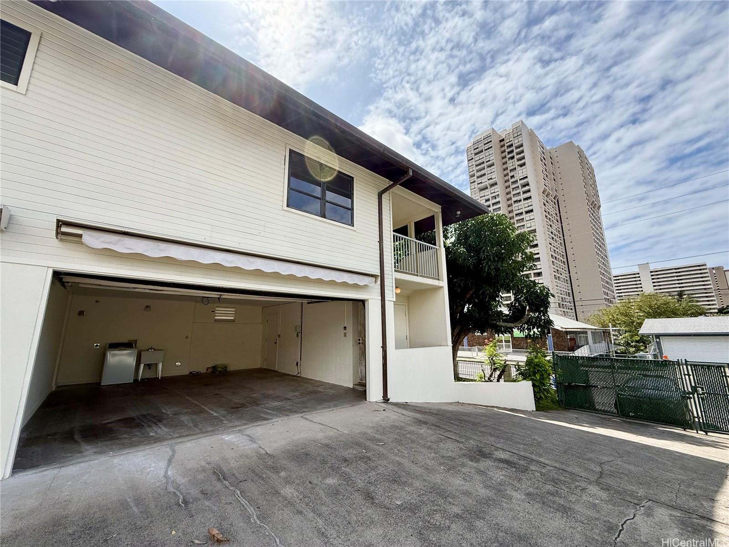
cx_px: 364
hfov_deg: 102.1
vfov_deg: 85.7
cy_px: 274
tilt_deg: +11.1
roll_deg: +0.4
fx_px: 295
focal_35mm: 14
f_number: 2.2
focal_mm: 2.22
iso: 64
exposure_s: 1/1745
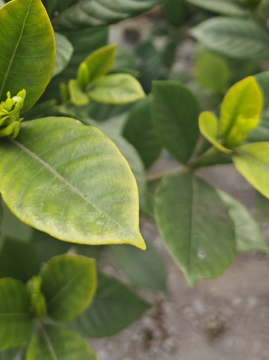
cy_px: 5
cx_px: 84
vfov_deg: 36.0
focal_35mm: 48
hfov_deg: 30.0
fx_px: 498
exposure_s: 1/292
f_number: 1.8
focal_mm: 5.43
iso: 50
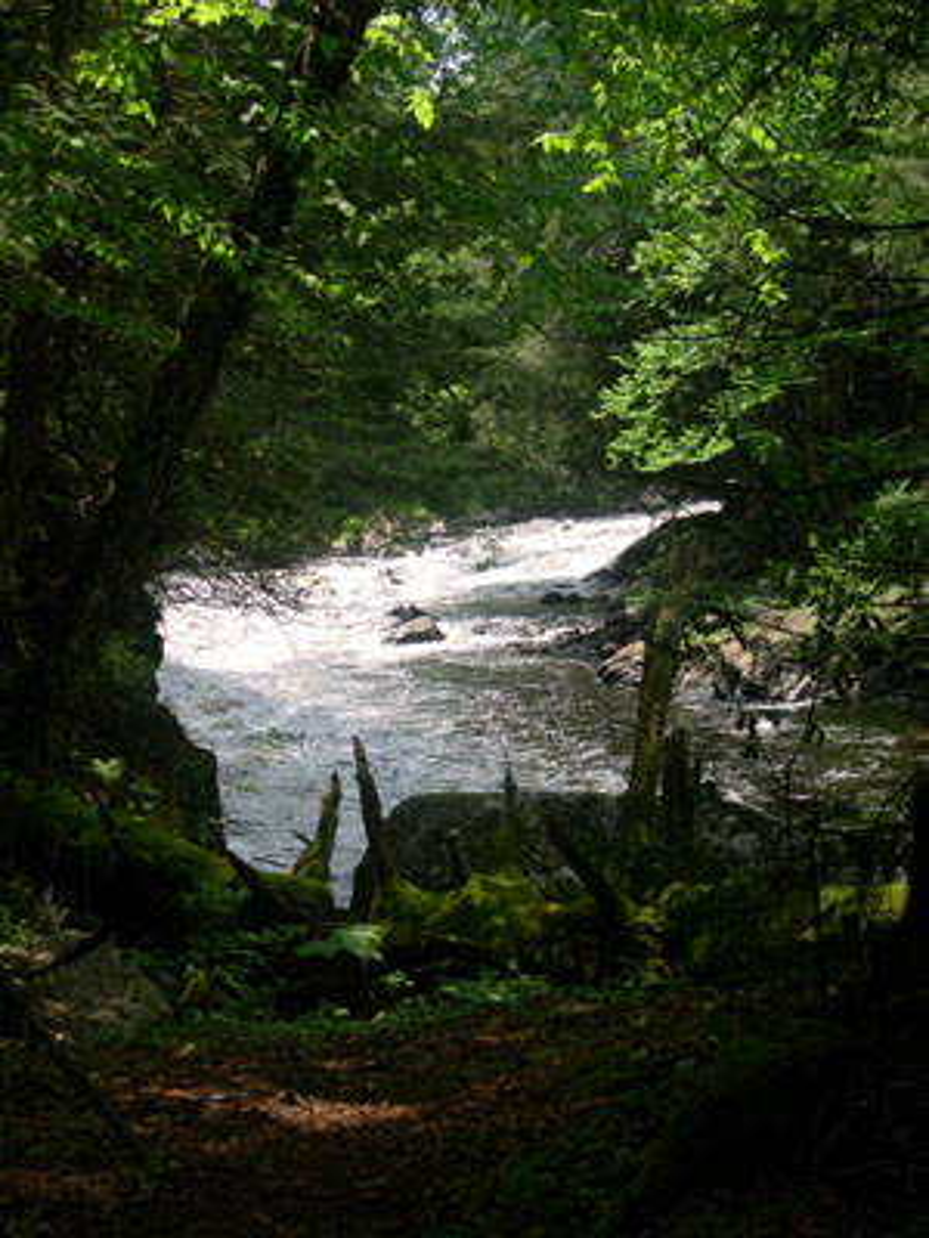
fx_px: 2576
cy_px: 619
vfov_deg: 27.0
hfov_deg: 20.4
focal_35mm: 72
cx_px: 464
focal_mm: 15.3
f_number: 3.8
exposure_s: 1/290
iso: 100
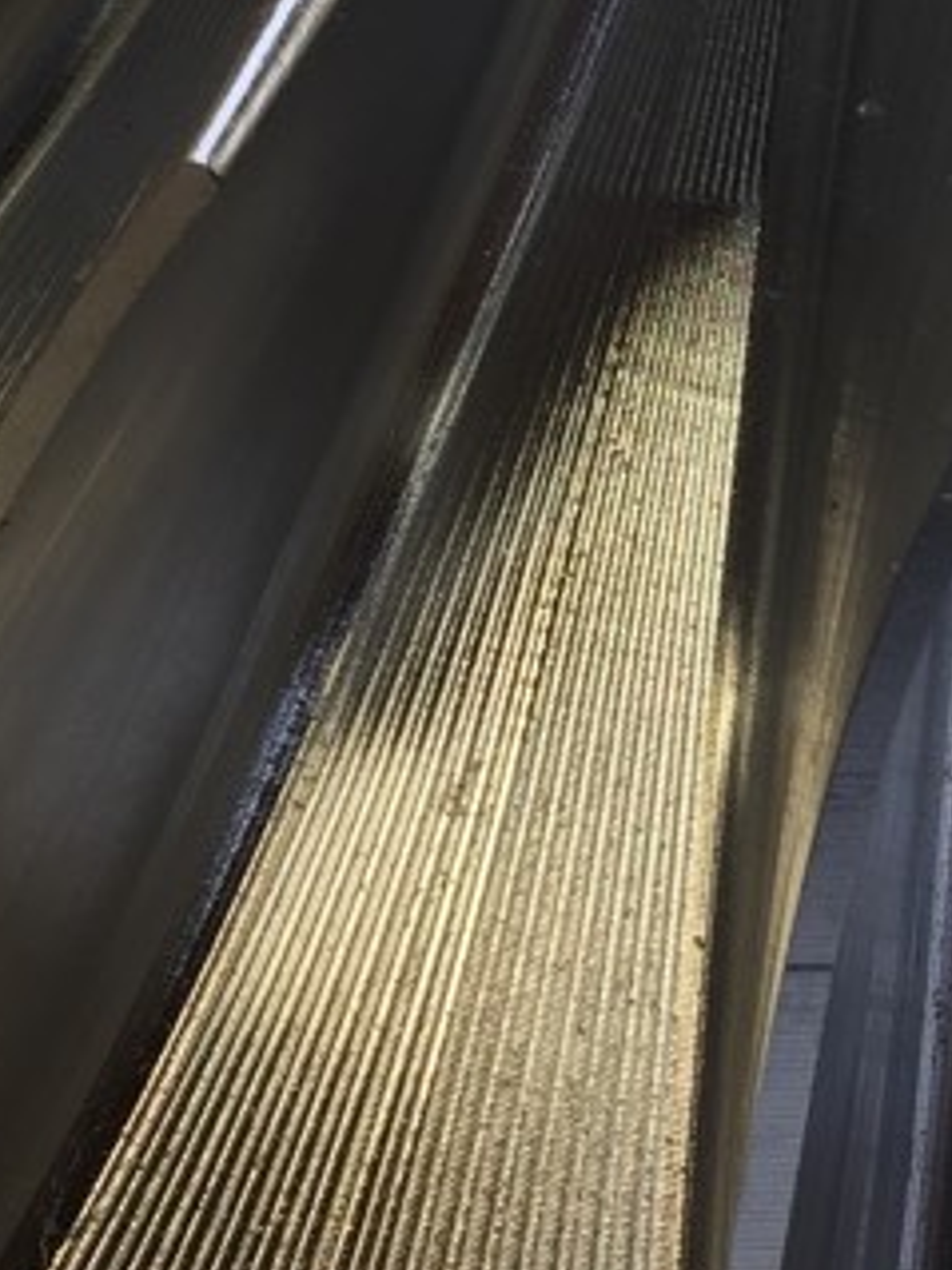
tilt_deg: -45.0
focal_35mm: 109
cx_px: 1255
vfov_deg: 17.1
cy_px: -303
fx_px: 4000
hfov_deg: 13.1
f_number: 2.2
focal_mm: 4.15
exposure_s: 1/40
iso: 32
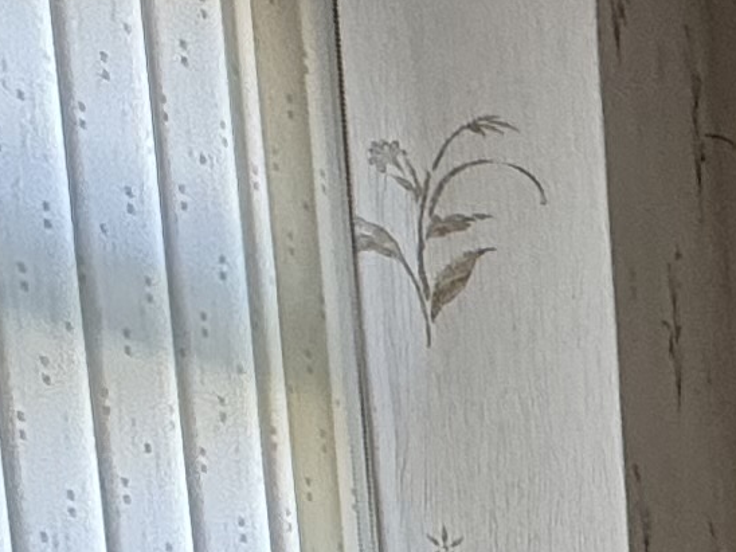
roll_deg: -1.4
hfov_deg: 11.7
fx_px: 2190
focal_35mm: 103
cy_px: 1156
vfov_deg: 12.4
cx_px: 2130
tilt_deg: -7.0
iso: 160
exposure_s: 1/99
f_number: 2.2
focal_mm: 2.22
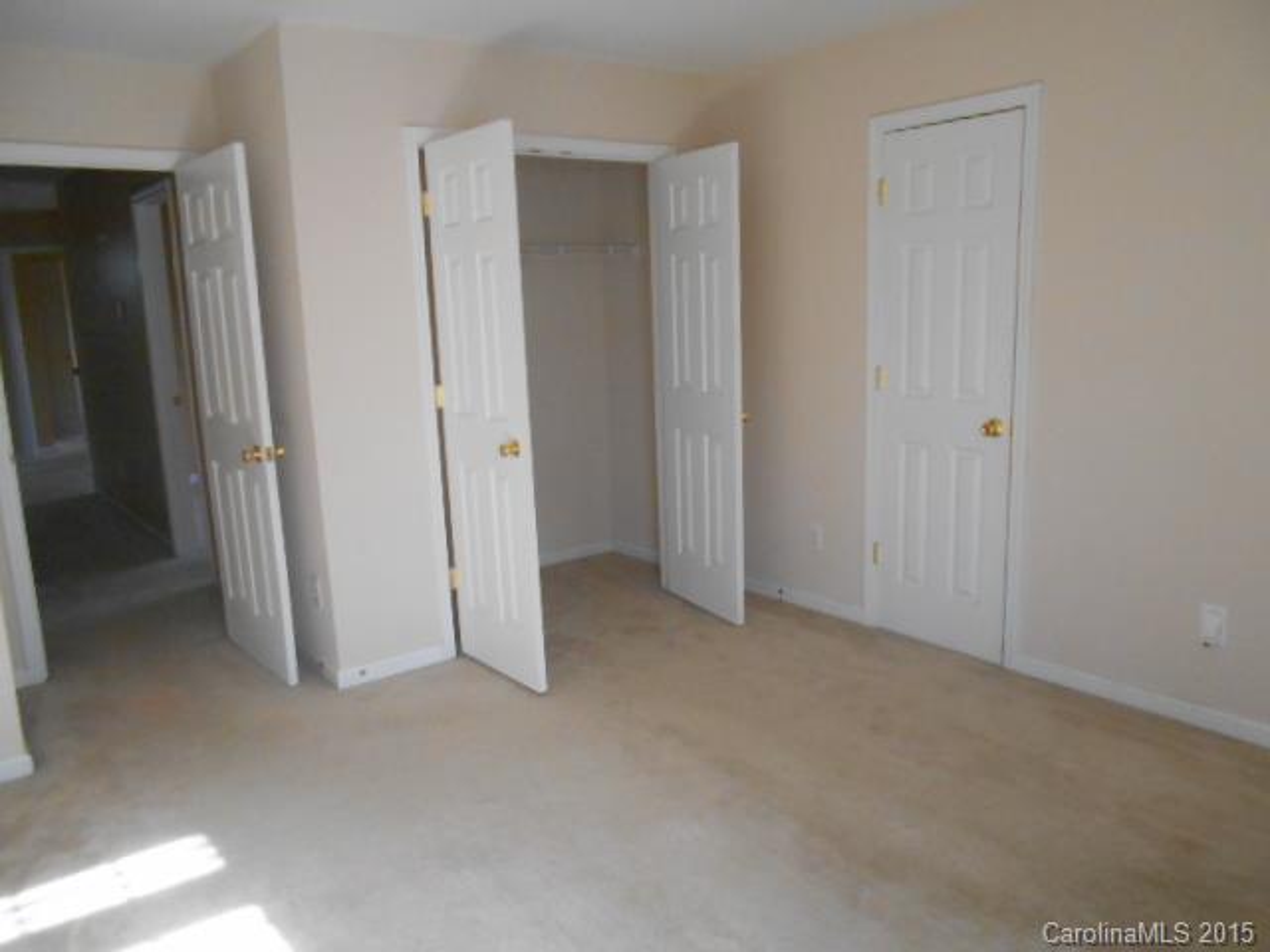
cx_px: 635
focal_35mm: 26
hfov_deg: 67.3
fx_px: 954
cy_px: 476
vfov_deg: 53.1
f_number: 3.2
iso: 640
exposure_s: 1/250
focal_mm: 4.6
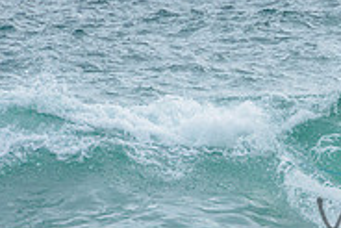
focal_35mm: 1547
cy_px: 130
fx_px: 14665
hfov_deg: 1.3
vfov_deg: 0.9
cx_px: 408
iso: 500
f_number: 10
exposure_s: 1/1600
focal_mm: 400
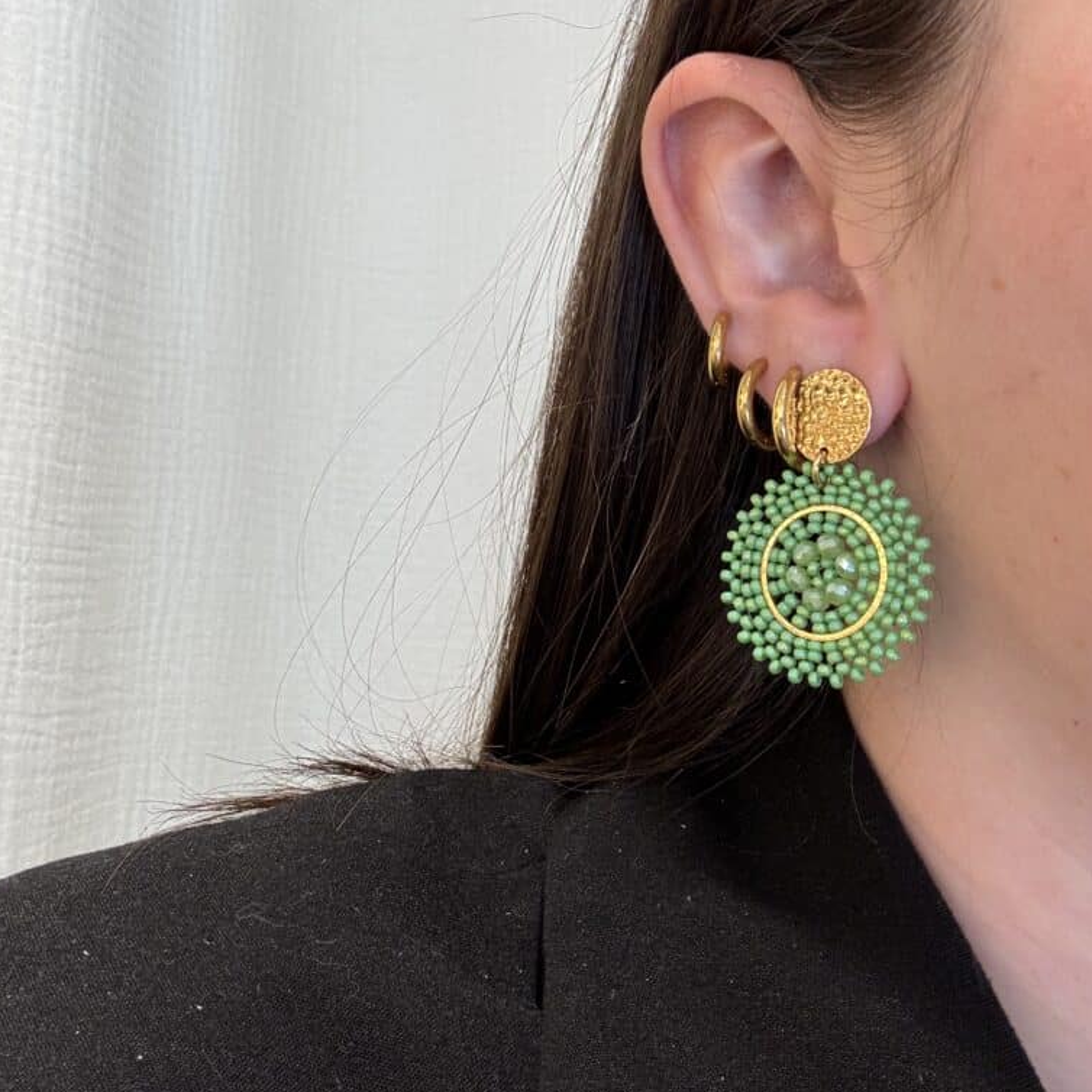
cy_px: 429
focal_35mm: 36
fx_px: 1285
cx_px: 542
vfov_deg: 45.8
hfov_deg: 46.0
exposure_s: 1/50
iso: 40
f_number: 1.9
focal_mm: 2.69
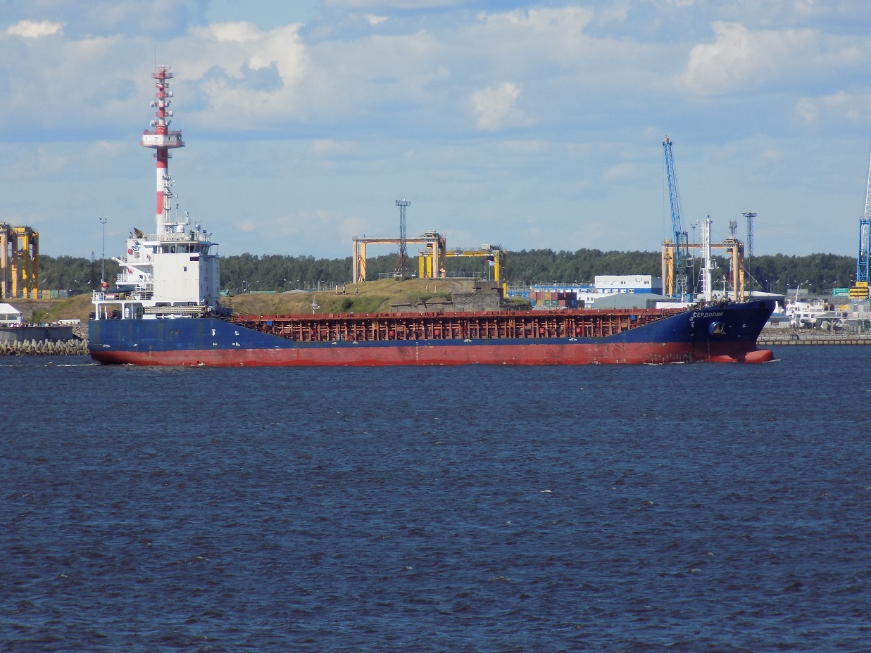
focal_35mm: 317
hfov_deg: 6.2
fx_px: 7977
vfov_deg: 4.7
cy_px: 326
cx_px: 436
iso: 80
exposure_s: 1/500
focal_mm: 56.4
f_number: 5.9
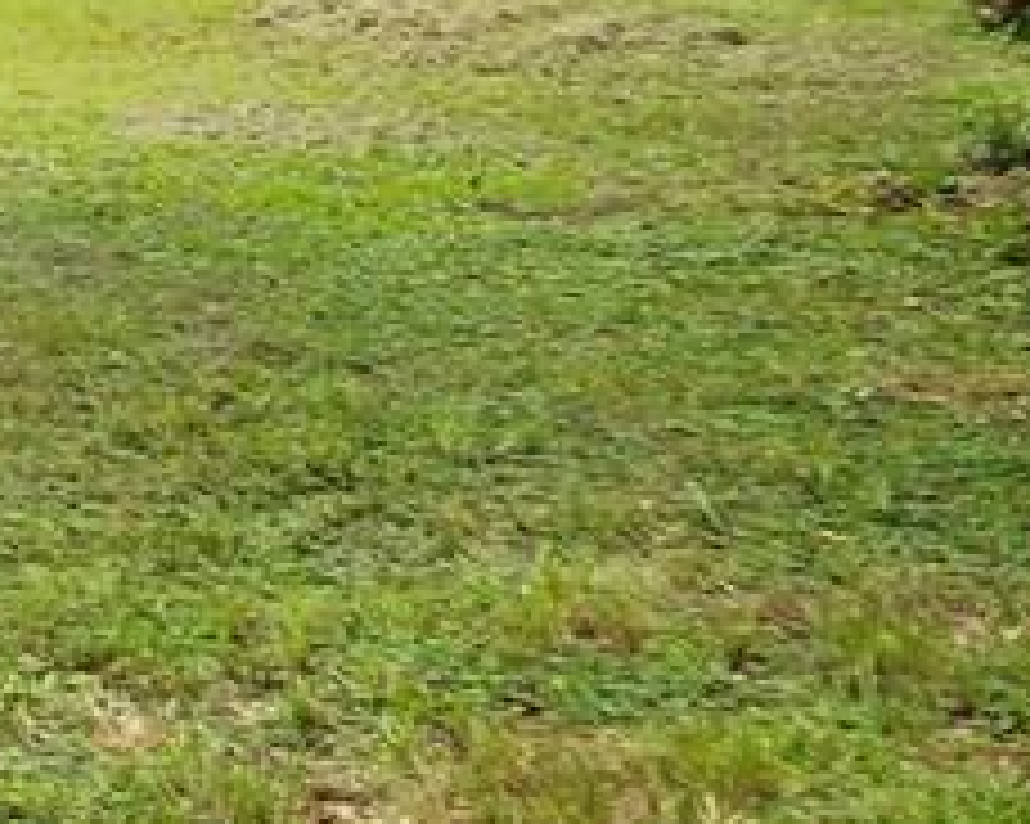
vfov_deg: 9.6
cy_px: -369
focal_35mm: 157
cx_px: -2069
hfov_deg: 9.5
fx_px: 4784
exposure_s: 1/432
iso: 25
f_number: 1.8
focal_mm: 5.4
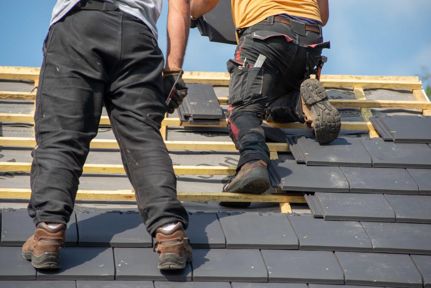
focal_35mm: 200
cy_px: 144
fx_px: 2395
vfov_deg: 6.9
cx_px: 216
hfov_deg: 10.3
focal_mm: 200
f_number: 6.3
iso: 200
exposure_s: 1/640
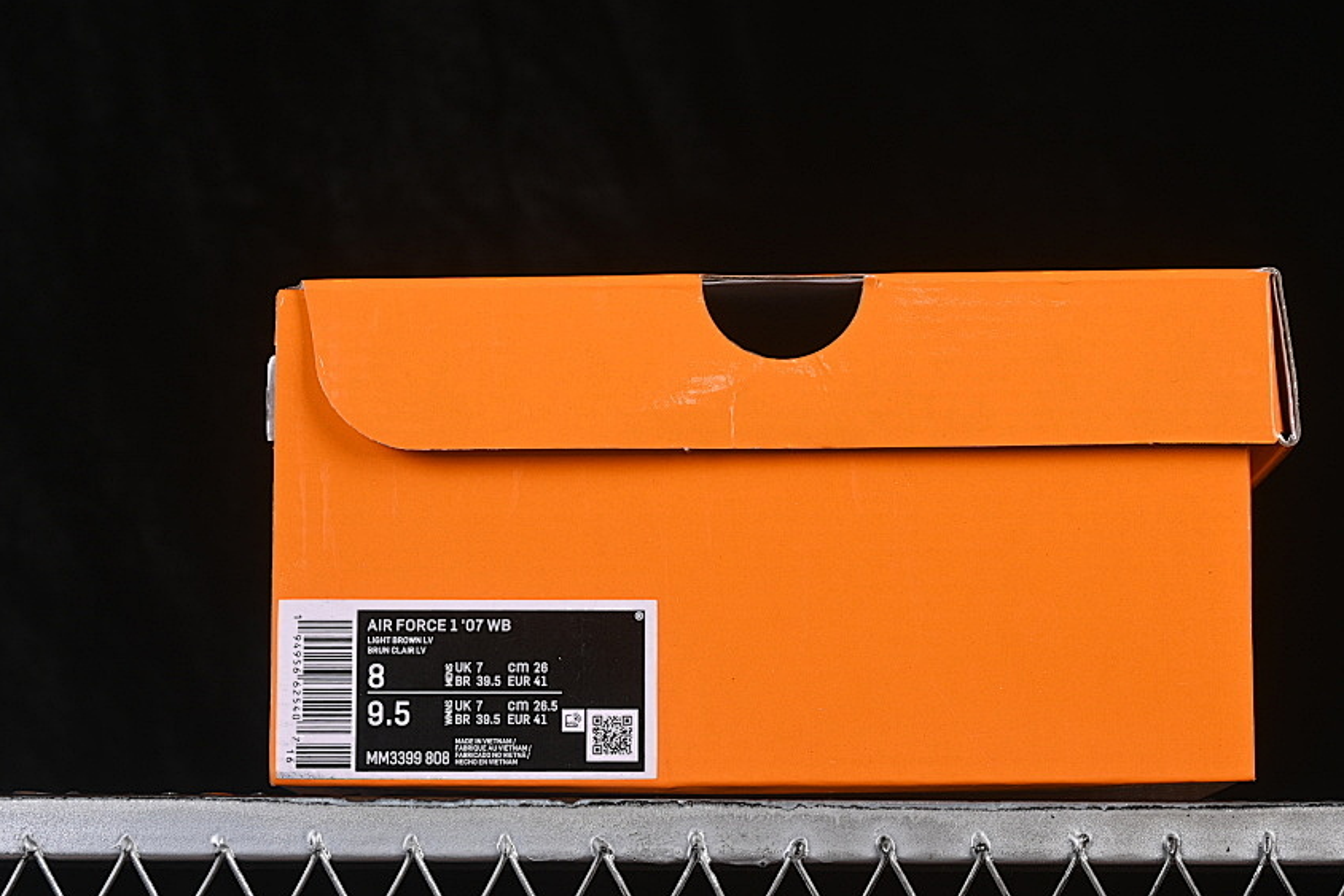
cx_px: 769
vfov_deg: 14.3
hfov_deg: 21.2
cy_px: 441
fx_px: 3584
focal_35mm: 96
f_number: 8
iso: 160
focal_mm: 50
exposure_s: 1/80
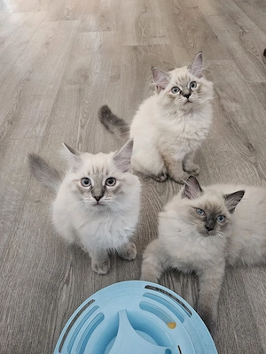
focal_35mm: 23
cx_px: 133
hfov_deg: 58.9
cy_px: 177
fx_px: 236
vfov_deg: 73.9
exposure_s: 1/100
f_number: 1.8
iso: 800
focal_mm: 5.4
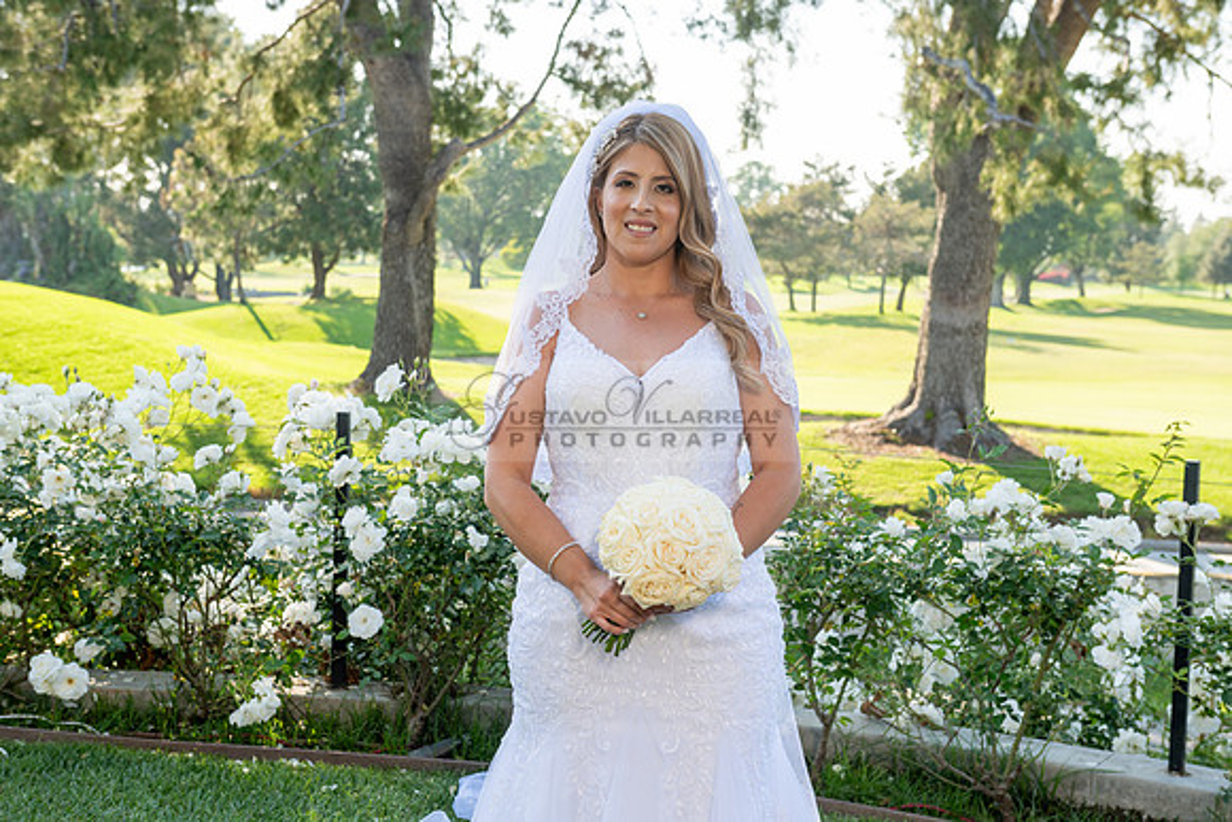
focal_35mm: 52
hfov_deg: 38.2
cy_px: 411
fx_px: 1780
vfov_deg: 26.0
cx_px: 616
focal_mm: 52
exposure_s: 1/250
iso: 200
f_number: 5
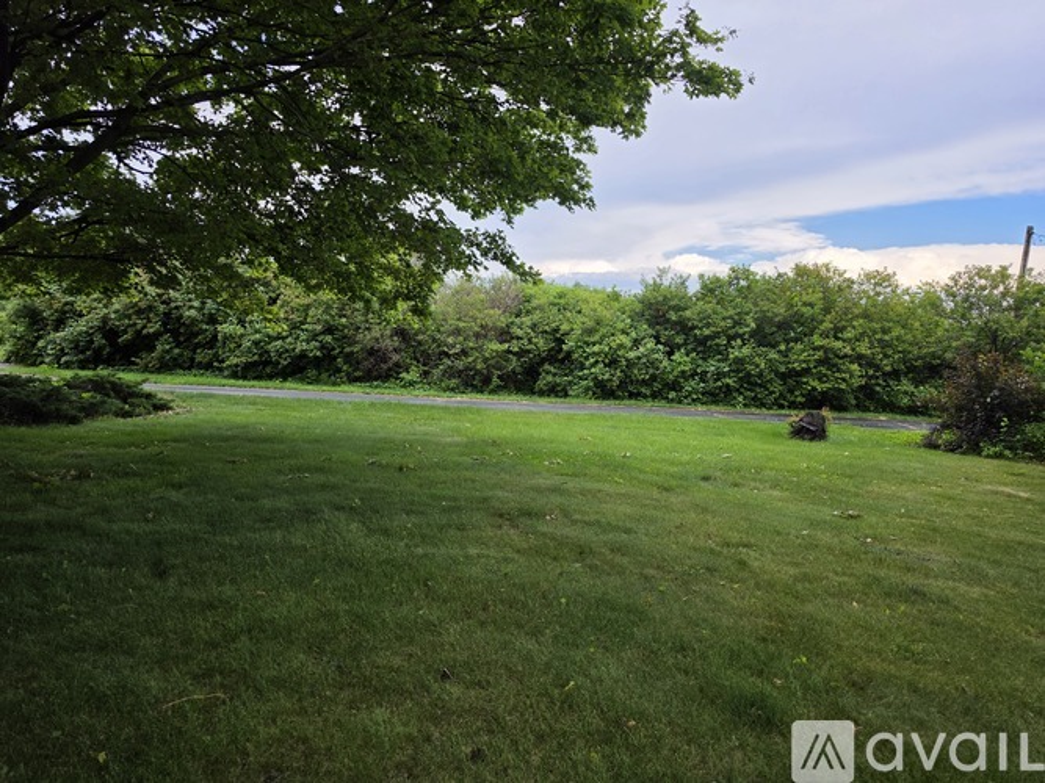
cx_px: 522
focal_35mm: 23
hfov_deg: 73.9
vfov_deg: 58.9
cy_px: 392
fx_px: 694
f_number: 1.4
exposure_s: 1/3798
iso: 64
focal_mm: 6.5
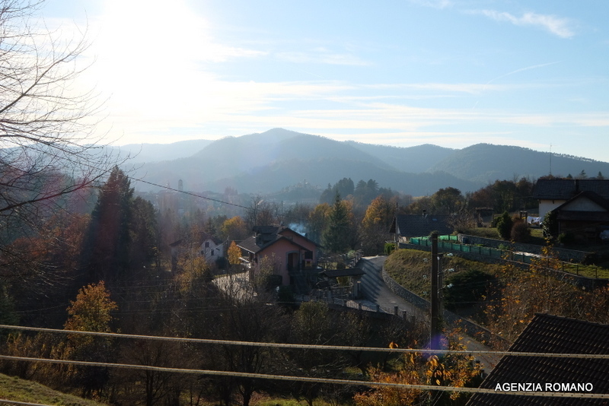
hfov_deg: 53.1
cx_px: 304
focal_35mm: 36
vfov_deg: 36.9
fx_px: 609
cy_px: 203
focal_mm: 24
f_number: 10
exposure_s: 1/350
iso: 400
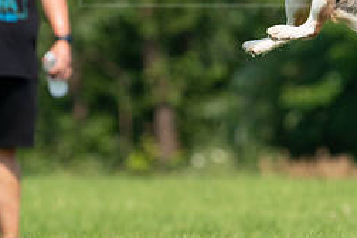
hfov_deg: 2.7
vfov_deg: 1.8
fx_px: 7516
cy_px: -15
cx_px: 214
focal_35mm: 758
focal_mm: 329
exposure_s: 1/4000
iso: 1250
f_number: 6.3
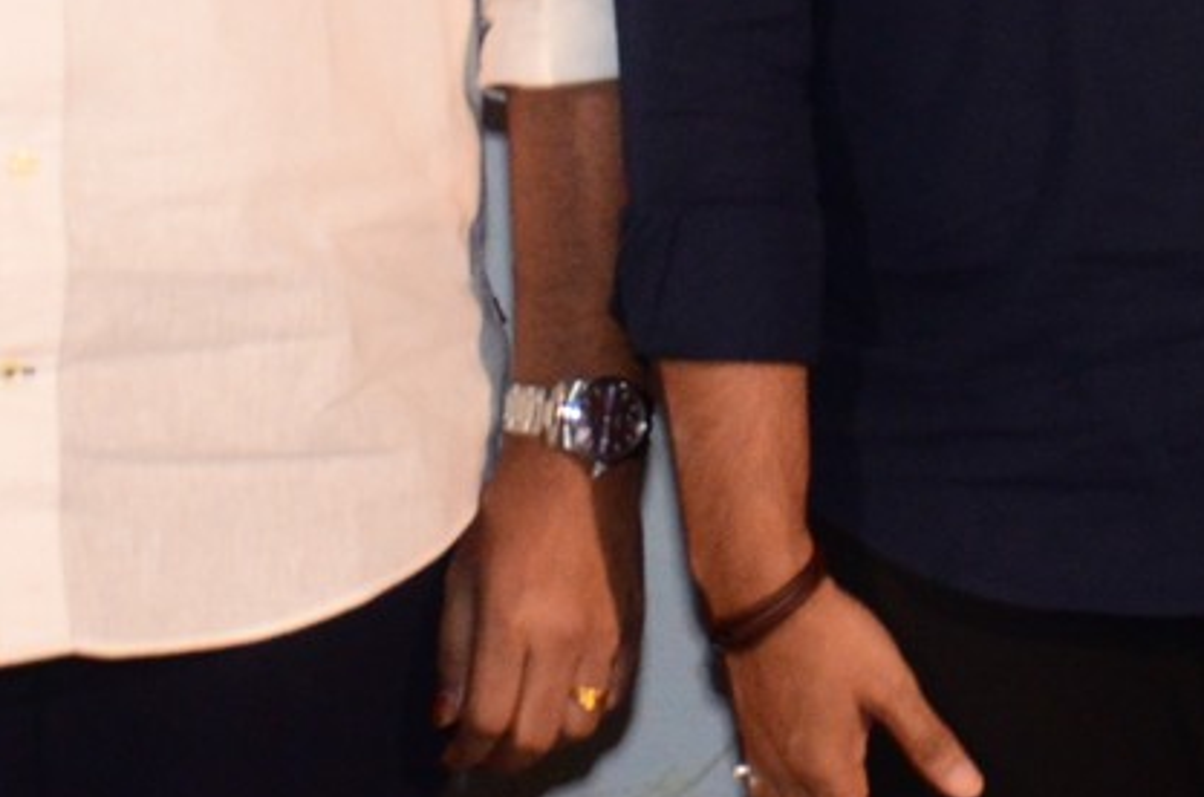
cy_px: -269
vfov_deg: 6.1
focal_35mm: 223
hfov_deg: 9.2
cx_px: 1332
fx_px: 7441
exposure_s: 1/125
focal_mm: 38
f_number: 4.5
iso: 1600
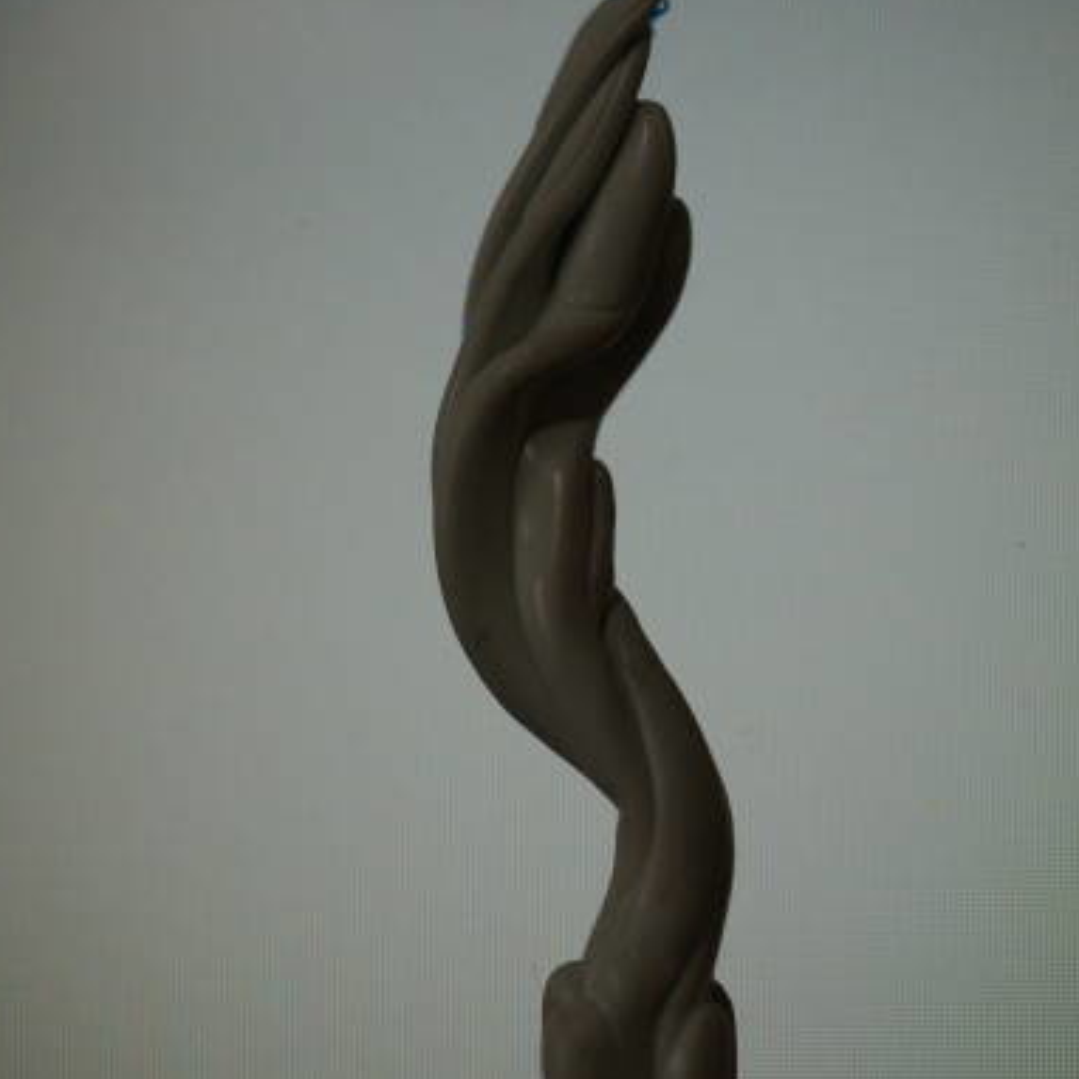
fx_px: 2257
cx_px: 564
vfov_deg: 26.9
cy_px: 460
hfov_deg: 26.9
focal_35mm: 64
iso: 200
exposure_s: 1/160
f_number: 4
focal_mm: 30
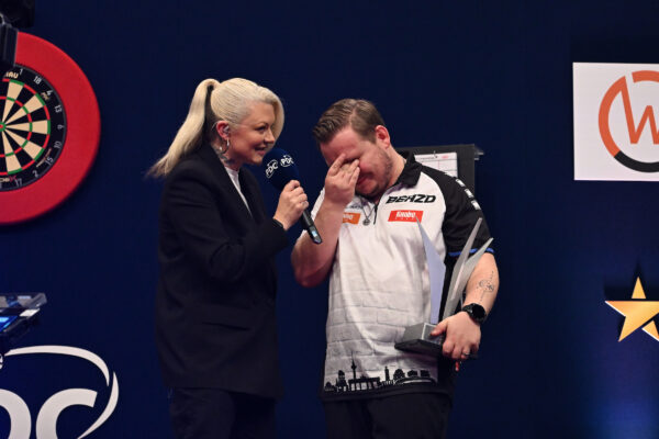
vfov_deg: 13.0
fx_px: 1922
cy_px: 220
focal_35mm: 105
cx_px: 330
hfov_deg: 19.5
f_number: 3.2
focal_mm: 70
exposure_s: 1/1000
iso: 4000
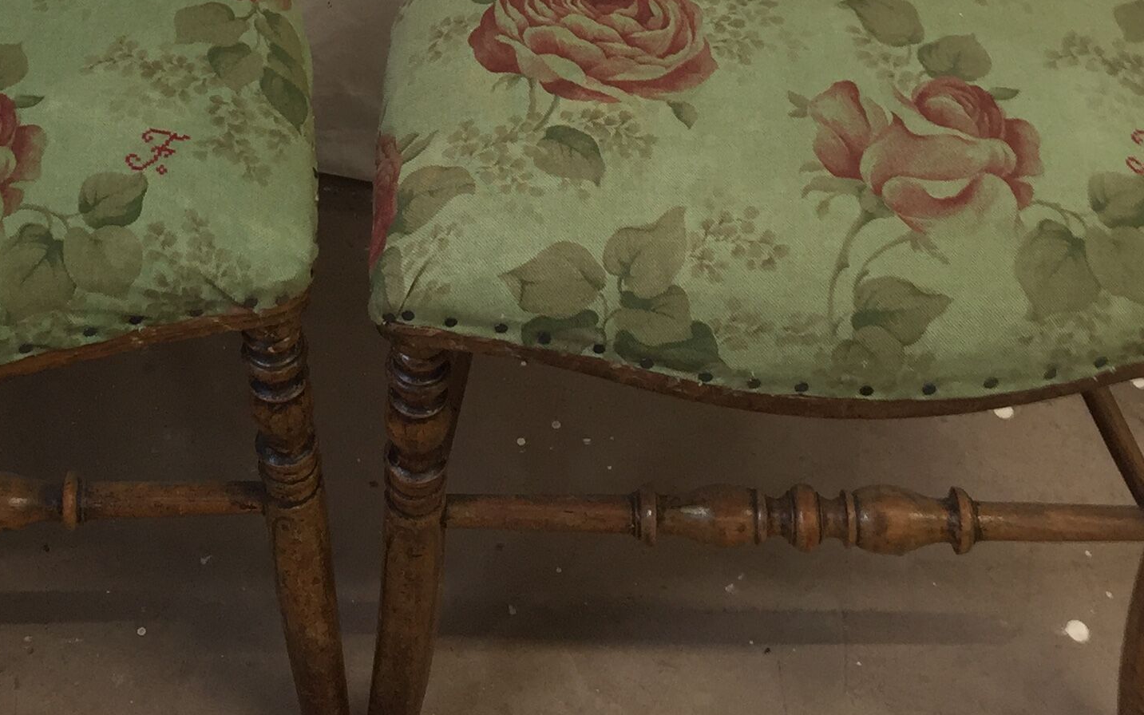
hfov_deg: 29.1
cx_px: 371
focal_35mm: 70
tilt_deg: -37.4
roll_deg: +3.4
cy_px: -326
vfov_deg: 17.0
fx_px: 2183
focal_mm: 4.15
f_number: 2.2
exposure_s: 1/50
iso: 40
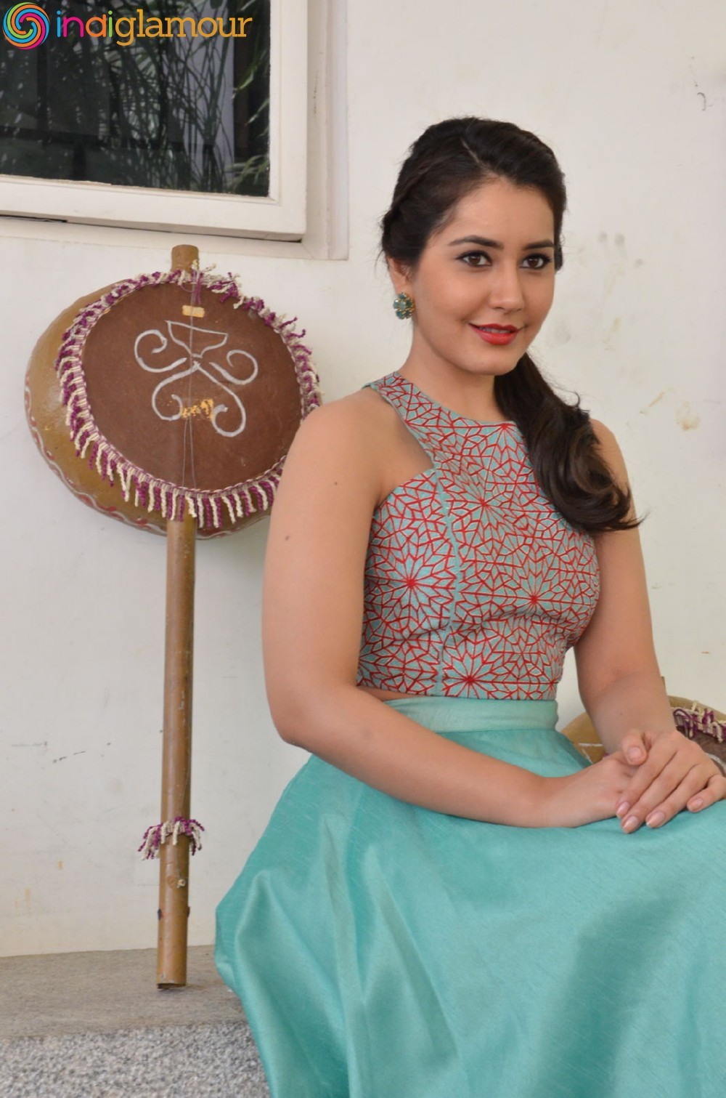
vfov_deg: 29.9
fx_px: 2052
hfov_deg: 20.1
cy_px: 549
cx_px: 363
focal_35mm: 68
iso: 2000
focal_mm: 45
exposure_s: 1/125
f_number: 8
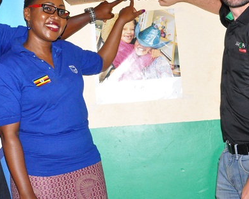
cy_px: 46
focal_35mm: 65
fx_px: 479
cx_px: 100
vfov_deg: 23.2
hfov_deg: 29.1
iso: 2500
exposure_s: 1/200
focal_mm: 24
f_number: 16
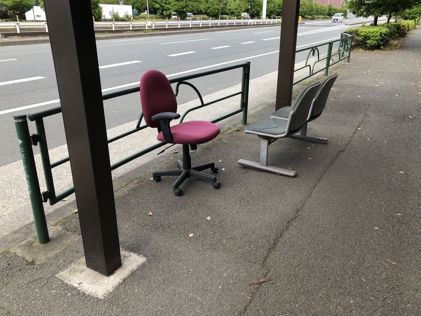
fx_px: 341
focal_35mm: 28
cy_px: 158
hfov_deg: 63.4
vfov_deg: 49.7
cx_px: 210
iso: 20
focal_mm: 4
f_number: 1.8
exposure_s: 1/495
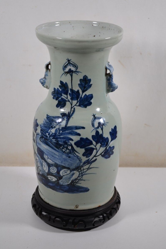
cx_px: 82
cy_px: 126
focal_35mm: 73
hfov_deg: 18.7
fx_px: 505
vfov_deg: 27.7
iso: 100
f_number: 5.6
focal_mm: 48
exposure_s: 1/60
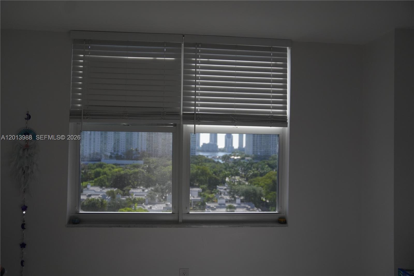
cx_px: 207
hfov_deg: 61.9
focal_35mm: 30
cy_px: 138
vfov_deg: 43.6
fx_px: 345
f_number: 2.8
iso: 800
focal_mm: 30
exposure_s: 1/8000
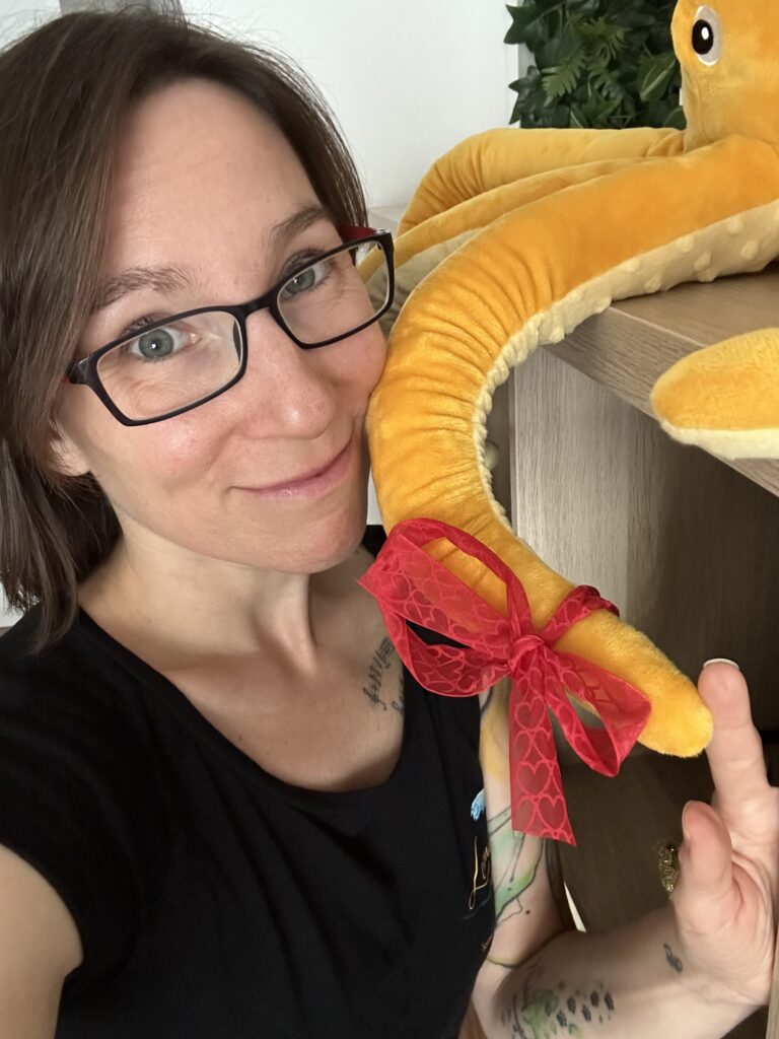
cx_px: 390
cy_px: 520
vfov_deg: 60.0
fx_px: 900
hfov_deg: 46.8
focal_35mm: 30
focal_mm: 2.69
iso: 400
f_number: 1.9
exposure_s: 1/39
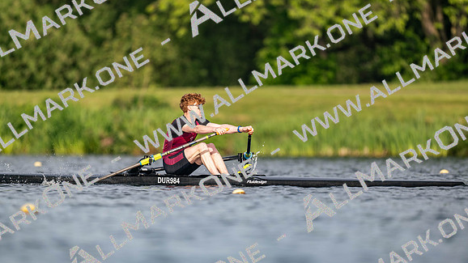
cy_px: 156
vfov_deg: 1.9
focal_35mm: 631
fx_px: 7830
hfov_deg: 3.4
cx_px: 234
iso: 360
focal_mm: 600
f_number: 4
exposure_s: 1/2500
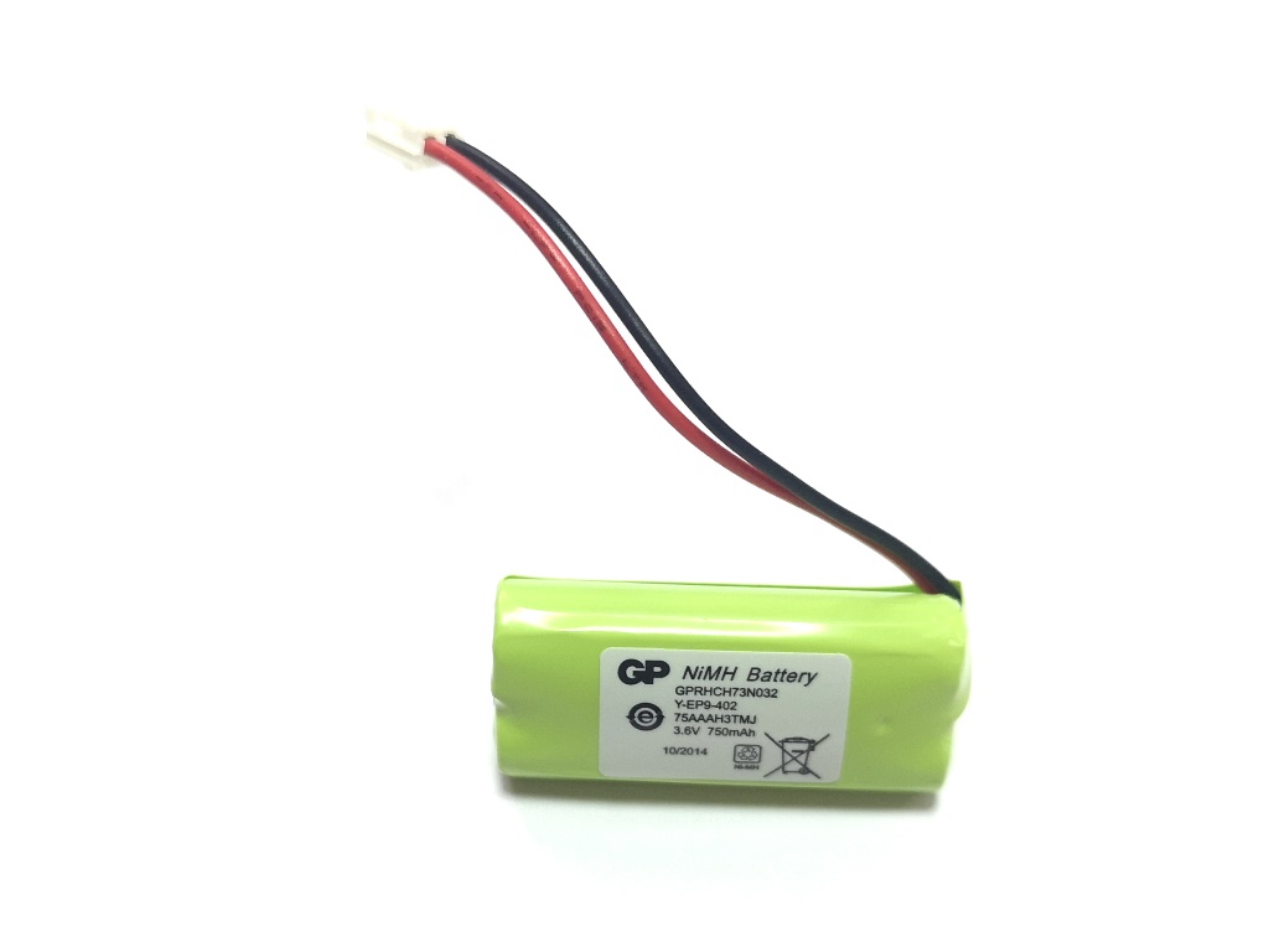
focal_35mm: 27
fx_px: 990
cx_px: 634
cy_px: 476
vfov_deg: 51.4
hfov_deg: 65.3
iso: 200
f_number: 1.8
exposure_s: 1/50
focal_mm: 3.95
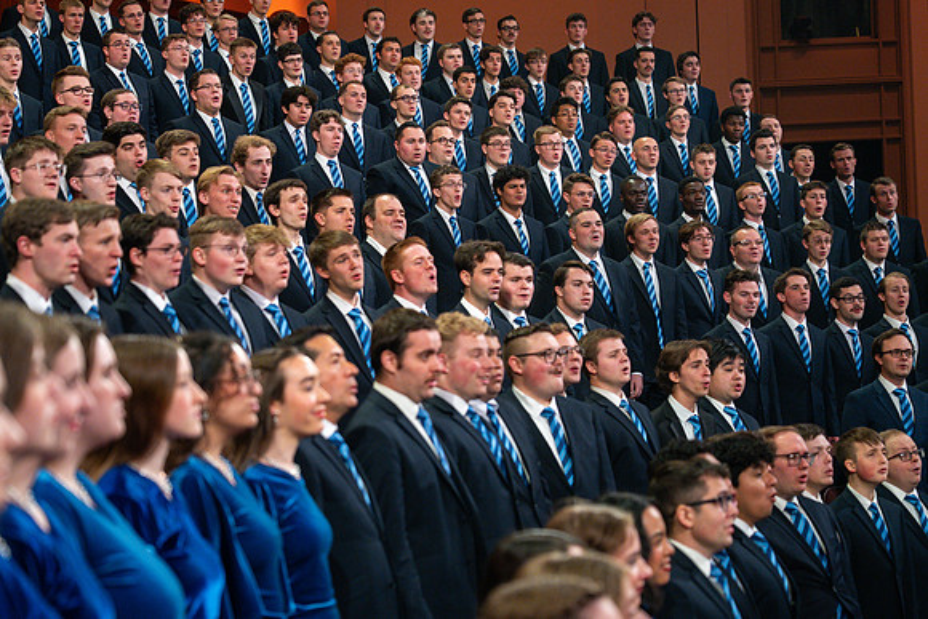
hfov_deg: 23.4
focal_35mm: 87
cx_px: 367
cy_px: 376
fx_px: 2240
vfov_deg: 15.7
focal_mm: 70
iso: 2000
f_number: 2.8
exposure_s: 1/500
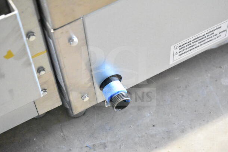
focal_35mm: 82
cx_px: 114
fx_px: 523
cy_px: 76
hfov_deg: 24.6
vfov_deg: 16.6
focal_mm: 55
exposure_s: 1/80
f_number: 5.6
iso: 25600
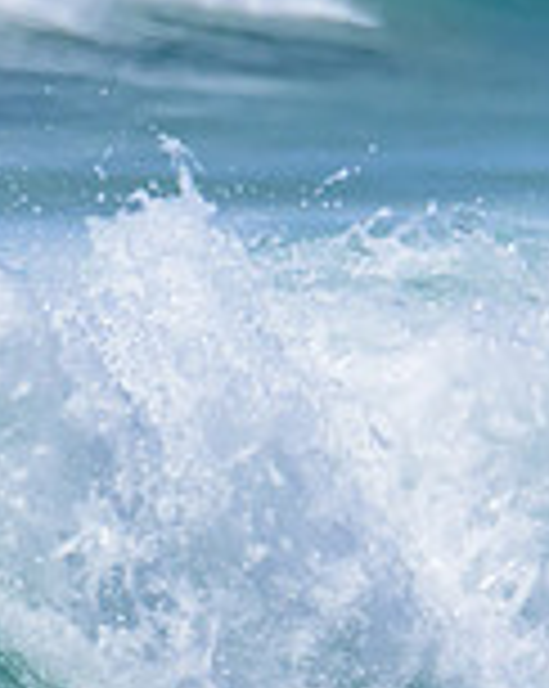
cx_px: 508
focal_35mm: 3557
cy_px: 686
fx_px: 72388
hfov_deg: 0.4
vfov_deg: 0.5
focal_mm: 800
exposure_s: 1/2000
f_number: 16
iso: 1600
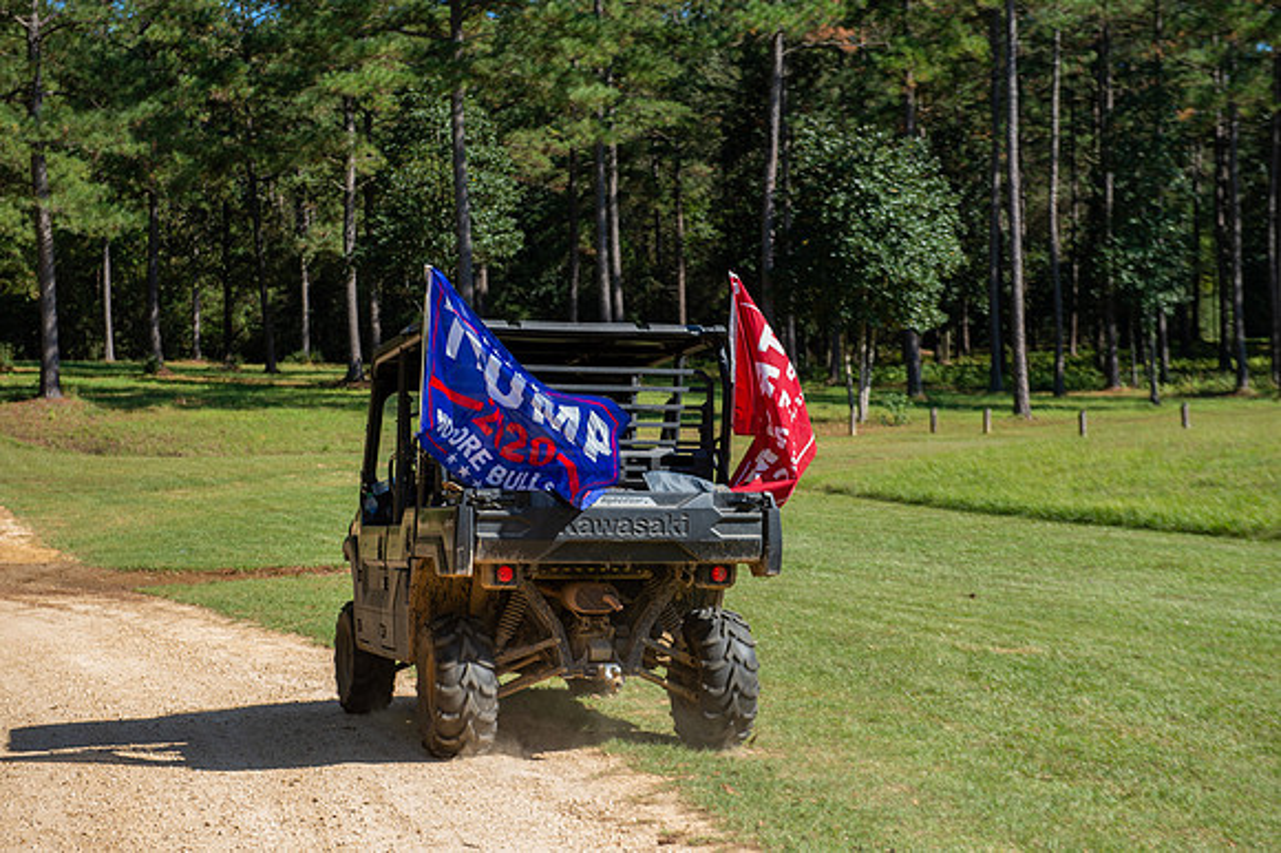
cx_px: 640
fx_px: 2205
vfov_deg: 21.9
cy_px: 426
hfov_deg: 32.4
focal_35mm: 62
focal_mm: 62
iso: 125
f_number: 6.3
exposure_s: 1/160
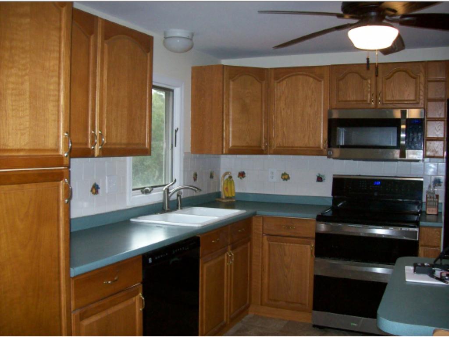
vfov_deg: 39.7
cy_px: 168
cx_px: 224
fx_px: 467
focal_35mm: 36
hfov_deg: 51.3
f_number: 2.7
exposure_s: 1/64
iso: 200
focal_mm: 6
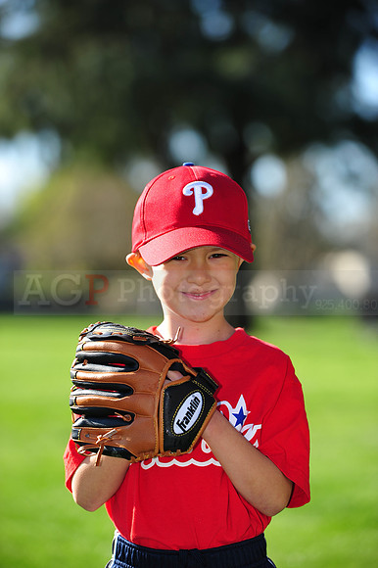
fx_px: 2286
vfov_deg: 14.2
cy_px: 284
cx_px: 189
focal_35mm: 145
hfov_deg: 9.5
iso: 200
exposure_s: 1/800
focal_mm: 145
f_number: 4.5
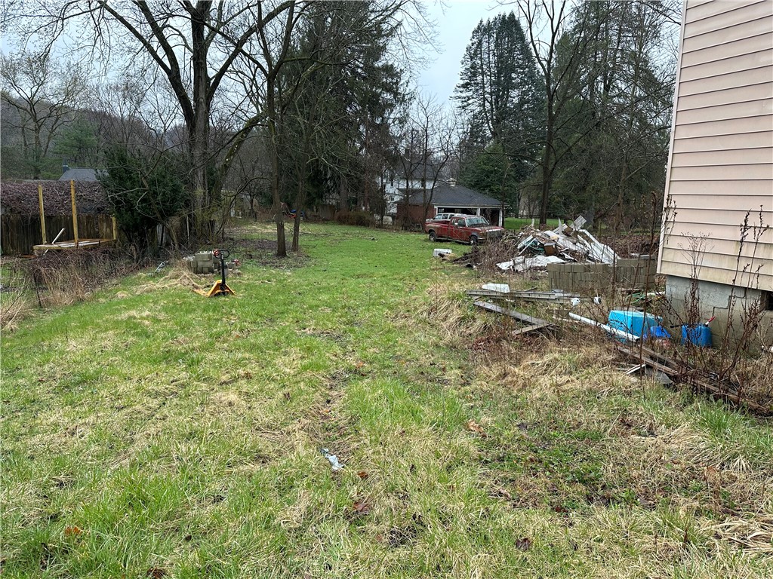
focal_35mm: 24
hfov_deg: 71.6
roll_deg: -1.5
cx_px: 386
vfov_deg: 56.8
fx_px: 536
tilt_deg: -10.3
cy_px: 290
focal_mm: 6.86
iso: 80
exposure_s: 1/415
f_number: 1.78
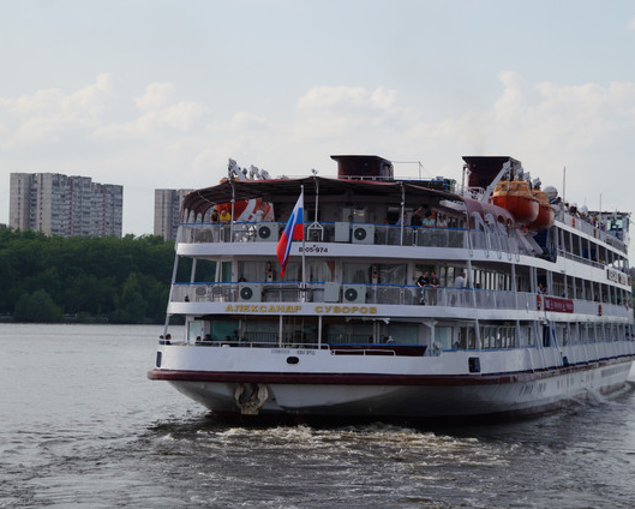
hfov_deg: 15.1
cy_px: 254
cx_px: 378
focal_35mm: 128
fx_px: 2399
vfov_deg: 12.1
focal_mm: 75
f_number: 9
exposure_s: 1/200
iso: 100
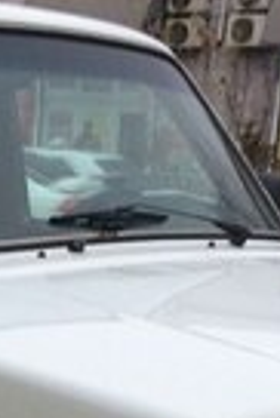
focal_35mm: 110
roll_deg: -0.1
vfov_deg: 16.6
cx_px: -92
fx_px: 1280
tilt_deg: -22.5
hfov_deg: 12.1
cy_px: 658
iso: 64
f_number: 2.2
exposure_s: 1/100
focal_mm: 4.15
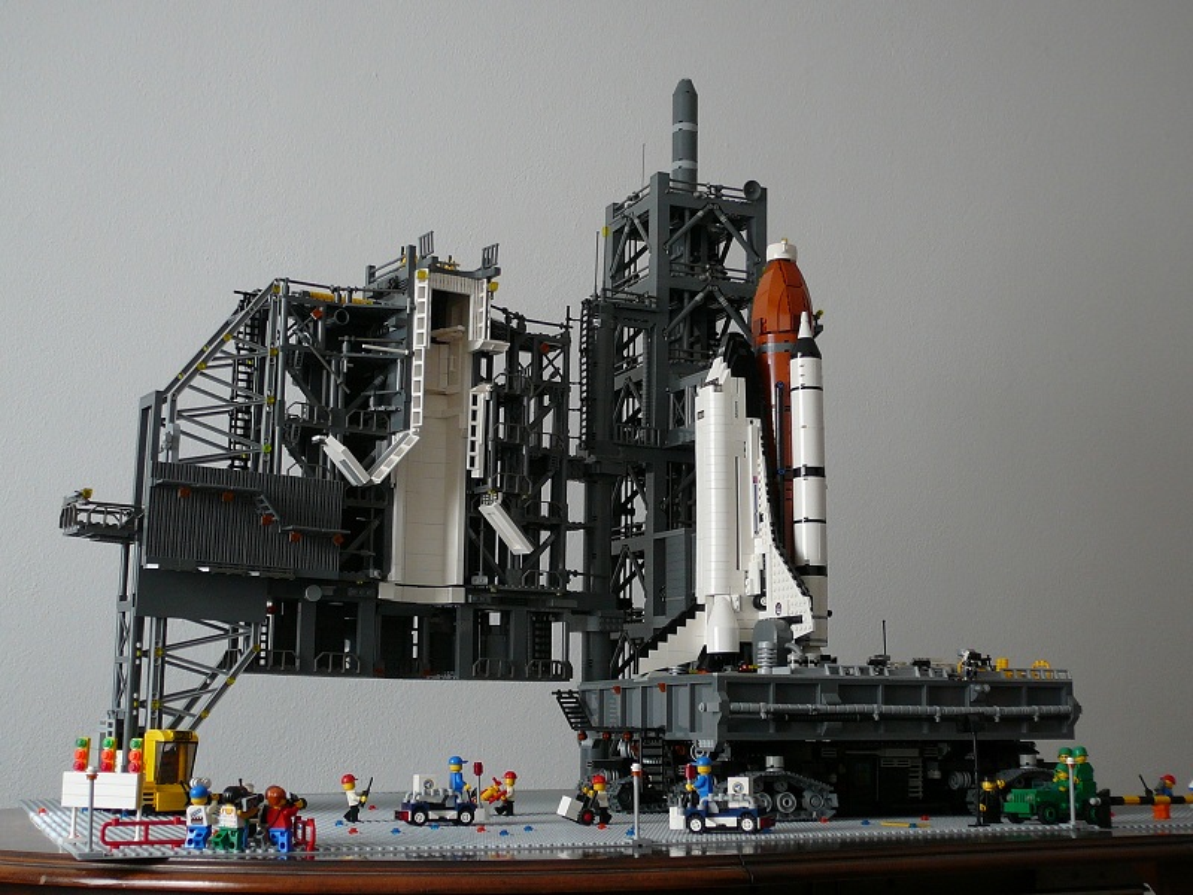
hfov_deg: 40.4
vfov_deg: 30.9
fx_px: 1620
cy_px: 448
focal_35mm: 47
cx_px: 596
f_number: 3.3
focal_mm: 7
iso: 100
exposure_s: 1/50
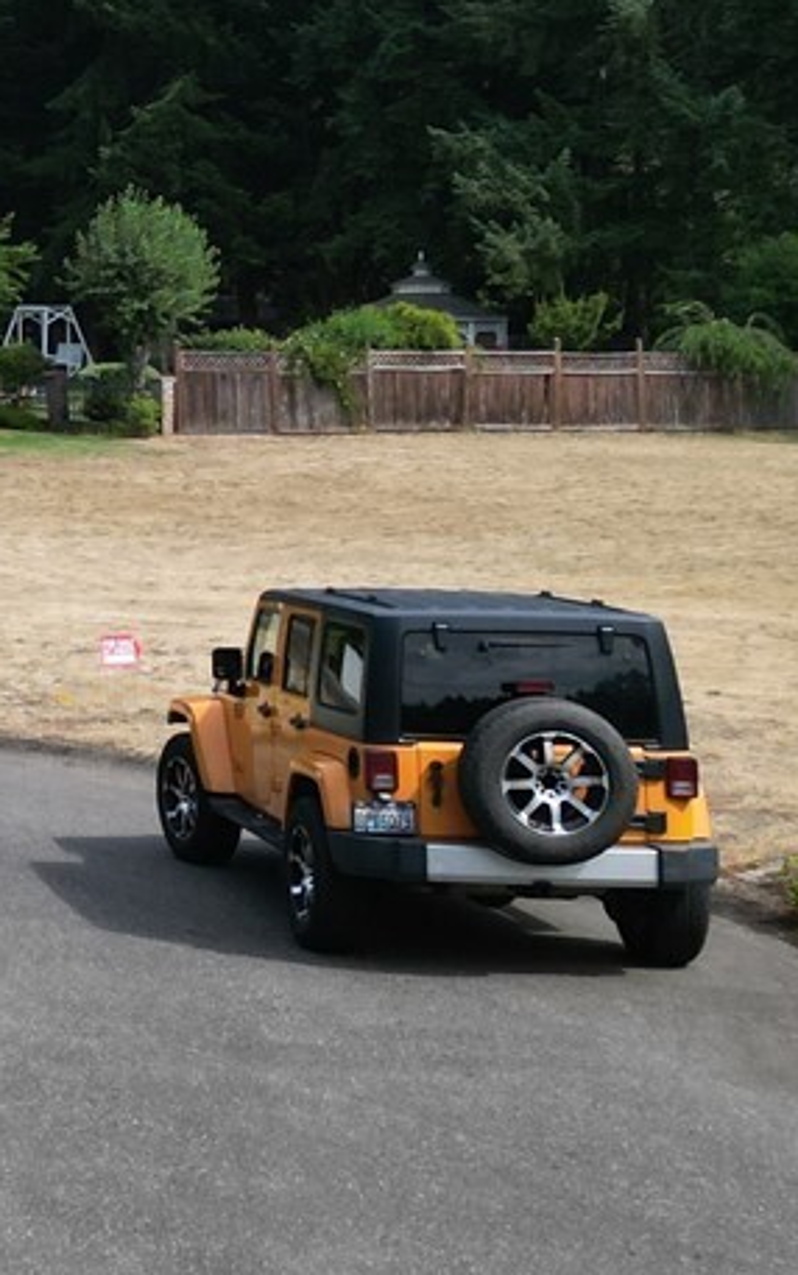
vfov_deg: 22.8
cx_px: -784
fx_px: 3094
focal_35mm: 89
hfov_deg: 12.9
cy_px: 190
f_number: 1.7
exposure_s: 1/2500
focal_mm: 6.72
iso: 140
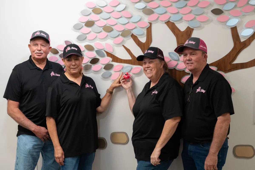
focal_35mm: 51
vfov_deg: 26.5
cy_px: 85
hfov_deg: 38.9
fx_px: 361
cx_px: 128
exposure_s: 1/160
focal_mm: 34
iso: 3200
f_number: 4
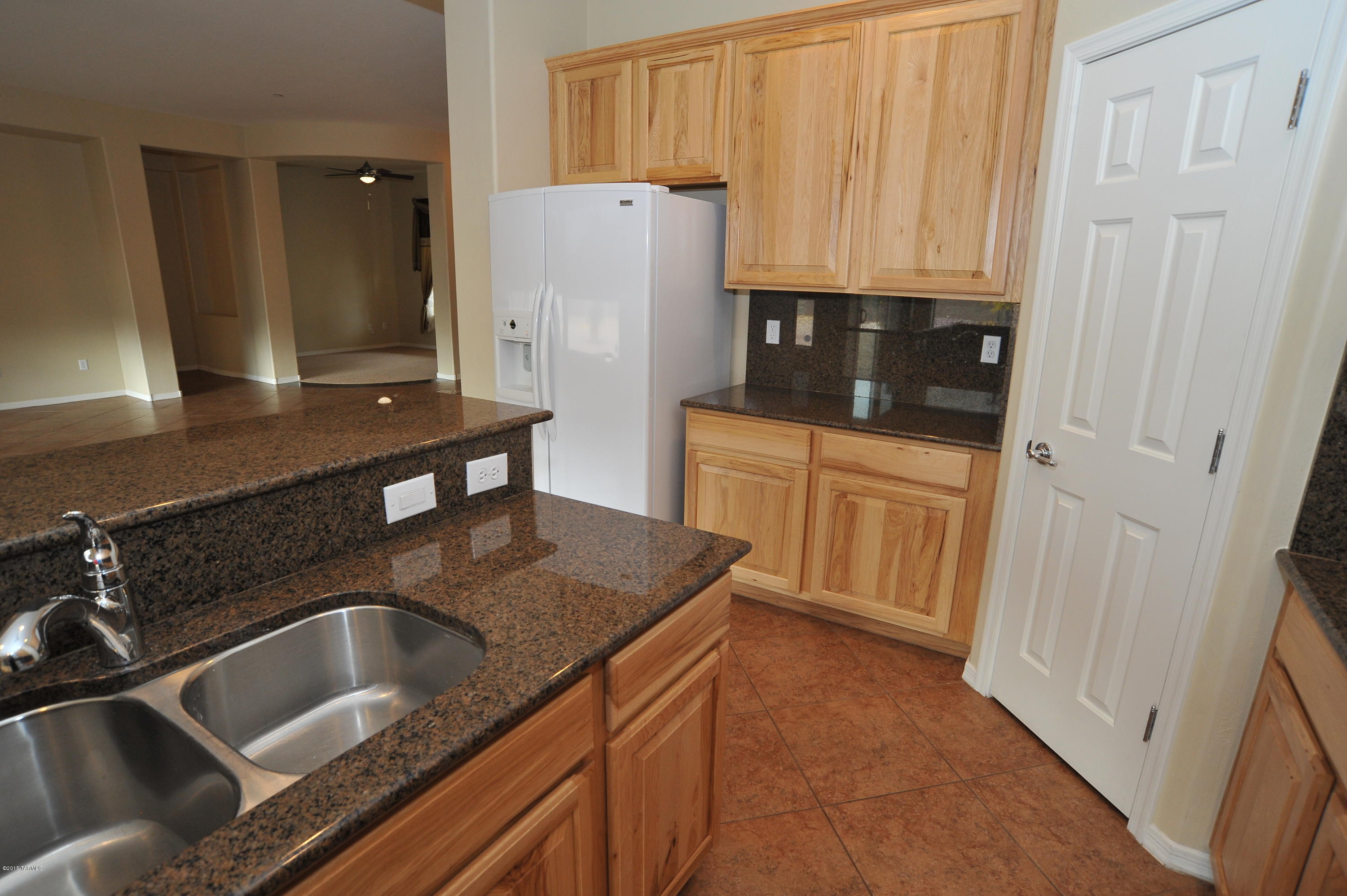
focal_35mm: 18
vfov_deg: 67.3
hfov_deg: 90.0
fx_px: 673
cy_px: 448
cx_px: 674
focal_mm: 18
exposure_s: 1/30
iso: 1000
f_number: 9
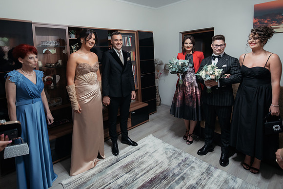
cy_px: 69
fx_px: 150
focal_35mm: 19
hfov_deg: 86.6
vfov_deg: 63.4
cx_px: 130
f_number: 2.8
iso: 1600
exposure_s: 1/200
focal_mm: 15
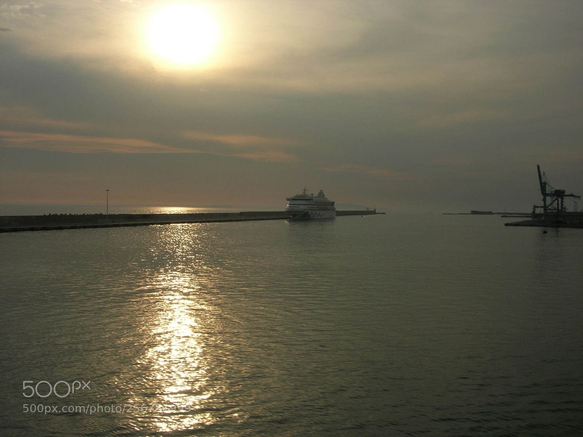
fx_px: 640
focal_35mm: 38
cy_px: 218
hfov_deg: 49.0
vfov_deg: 37.7
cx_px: 292
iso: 64
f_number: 4.8
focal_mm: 7.8
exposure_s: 1/1645
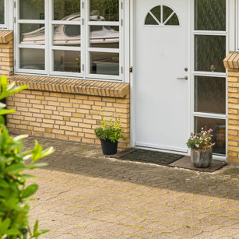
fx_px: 570
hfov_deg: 23.1
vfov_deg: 23.2
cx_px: 215
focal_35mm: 73
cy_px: 39
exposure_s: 1/200
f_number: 8
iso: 200
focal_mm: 33
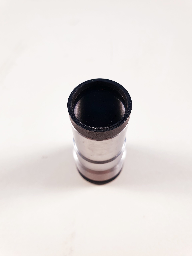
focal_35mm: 26
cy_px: 128
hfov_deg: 53.1
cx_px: 96
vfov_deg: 67.3
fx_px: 192
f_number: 2.4
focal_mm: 4.3
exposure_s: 1/50
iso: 80
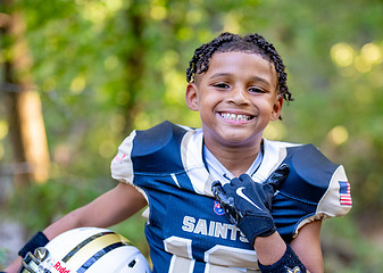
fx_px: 1076
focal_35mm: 99
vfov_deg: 14.4
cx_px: 227
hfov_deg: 20.2
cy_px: 212
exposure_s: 1/1000
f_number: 1.2
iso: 1000
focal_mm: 50
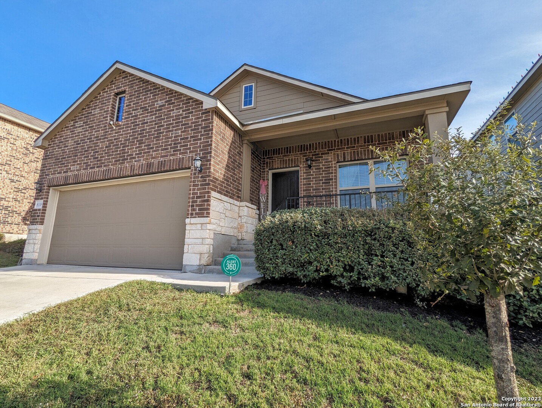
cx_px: 271
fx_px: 251
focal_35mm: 16
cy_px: 204
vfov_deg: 78.3
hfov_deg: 94.4
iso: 49
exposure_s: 1/981
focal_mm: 2.35
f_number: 2.2
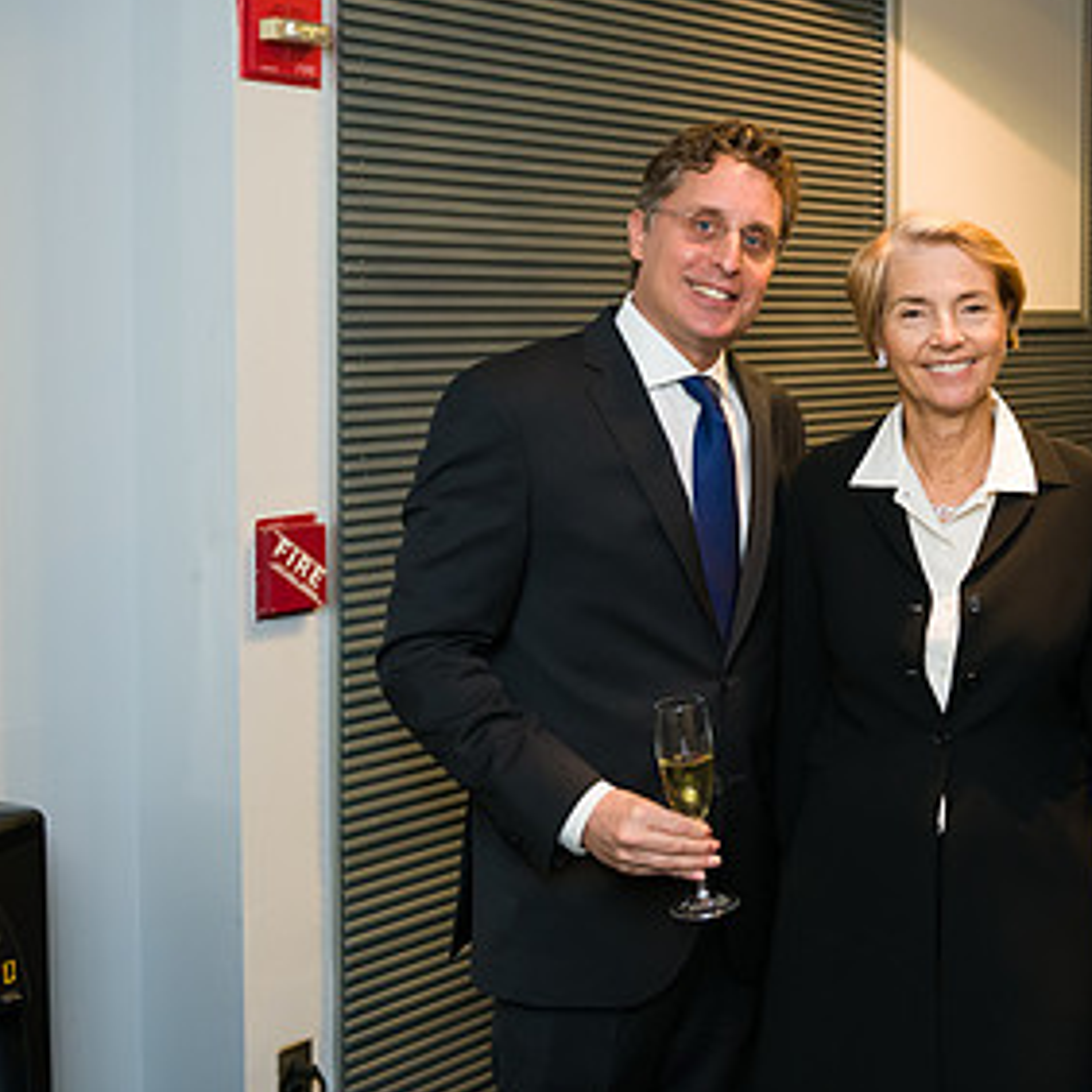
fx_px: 1999
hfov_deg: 29.4
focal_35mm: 56
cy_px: 378
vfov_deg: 30.4
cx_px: 964
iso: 1600
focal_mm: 32
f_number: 3.2
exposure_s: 1/125
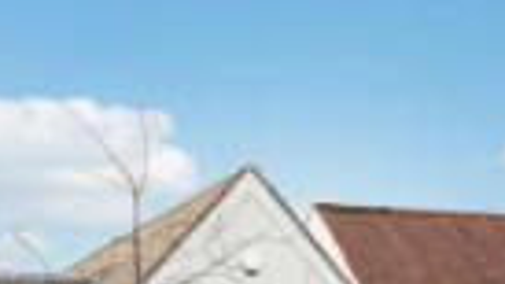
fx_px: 1700
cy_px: 463
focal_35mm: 127
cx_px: 361
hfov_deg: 16.8
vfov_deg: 9.2
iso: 320
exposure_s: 1/160
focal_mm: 35
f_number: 5
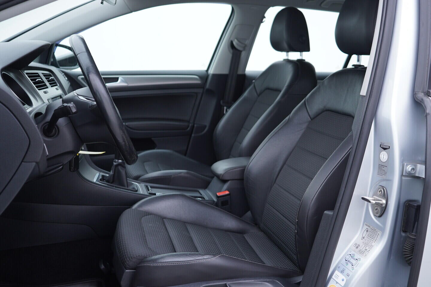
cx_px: 216
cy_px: 144
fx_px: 431
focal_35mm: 36
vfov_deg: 36.9
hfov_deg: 53.1
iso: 125
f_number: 2.8
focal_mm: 24
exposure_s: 1/40
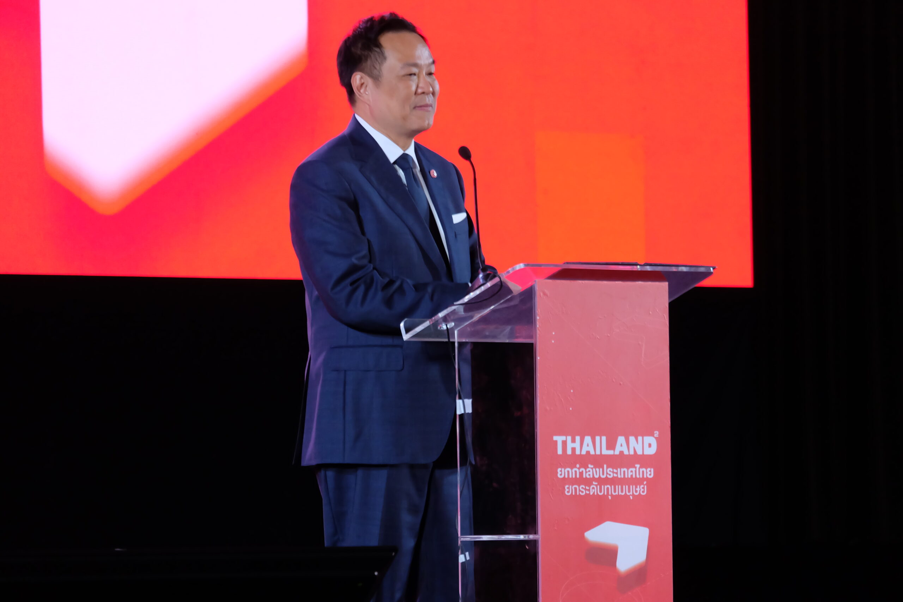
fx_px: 8152
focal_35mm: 325
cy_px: 301
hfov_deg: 6.3
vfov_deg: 4.2
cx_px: 452
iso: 2500
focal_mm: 216.9
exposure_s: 1/125
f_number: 6.7
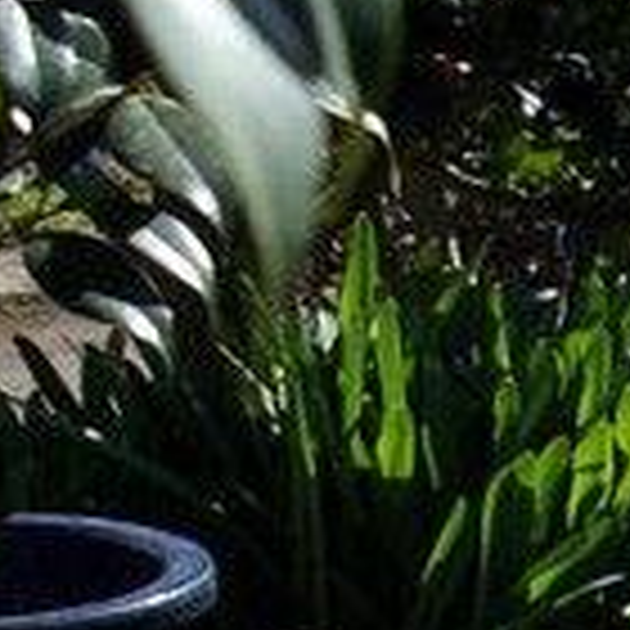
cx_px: 1390
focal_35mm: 199
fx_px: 4098
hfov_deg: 8.2
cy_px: 1012
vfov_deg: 8.5
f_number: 5.6
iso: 80
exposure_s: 1/200
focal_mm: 6.2
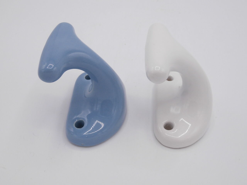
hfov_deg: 49.0
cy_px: 92
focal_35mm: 38
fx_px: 271
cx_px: 124
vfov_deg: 37.7
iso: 200
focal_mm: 6.67
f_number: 3.9
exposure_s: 1/640
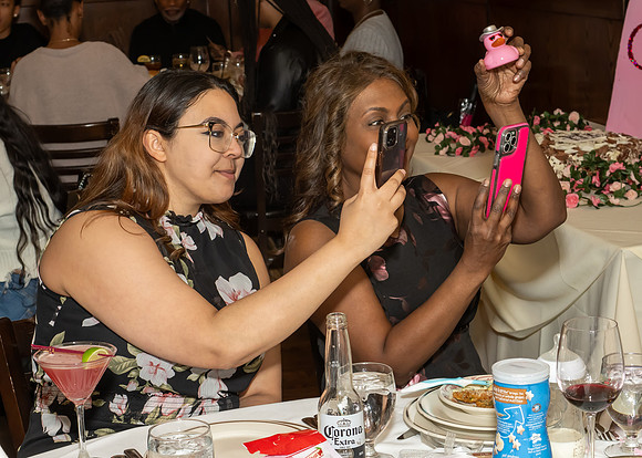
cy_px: 216
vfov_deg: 18.9
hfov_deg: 26.3
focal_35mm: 75
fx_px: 1373
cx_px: 314
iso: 640
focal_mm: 38
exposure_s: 1/250
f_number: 7.1
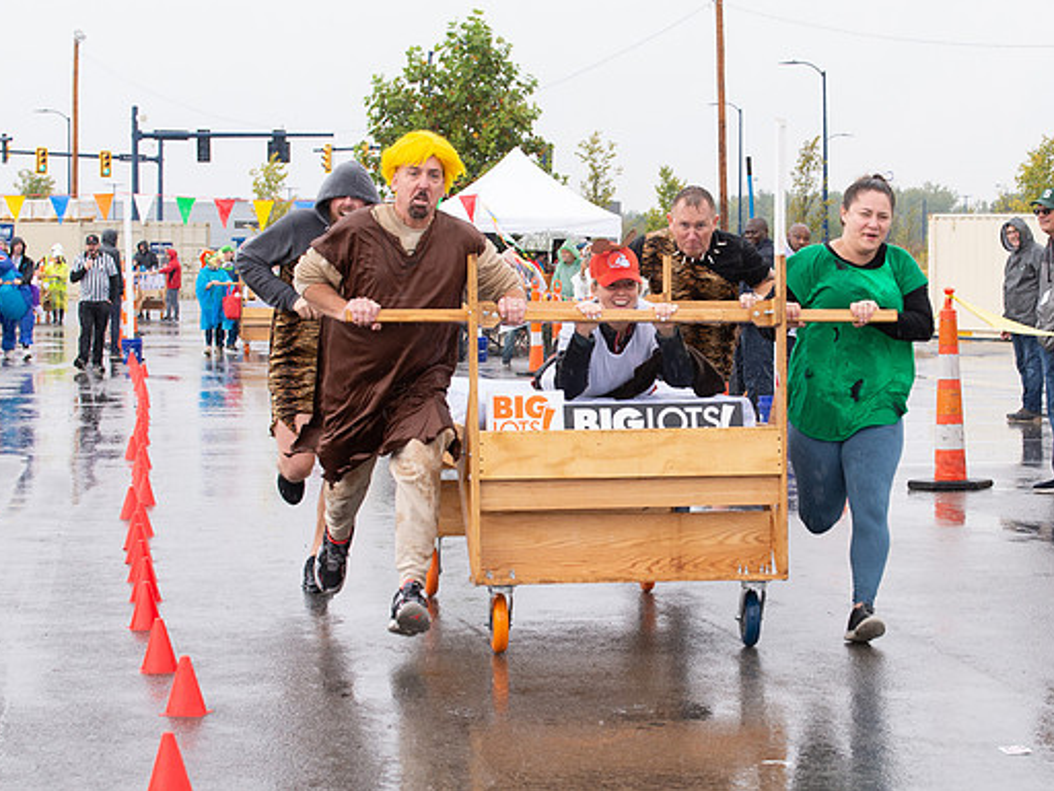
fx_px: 3197
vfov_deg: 14.1
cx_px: 659
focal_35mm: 105
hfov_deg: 18.7
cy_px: 451
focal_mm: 70
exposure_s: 1/400
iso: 800
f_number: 7.1
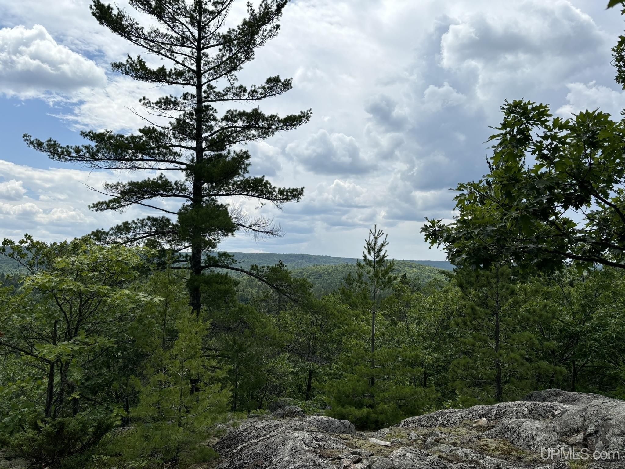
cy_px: 234
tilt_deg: +5.0
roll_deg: -0.7
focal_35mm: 26
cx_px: 312
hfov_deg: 67.3
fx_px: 469
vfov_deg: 53.1
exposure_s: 1/5952
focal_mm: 5.96
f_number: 1.6
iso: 50
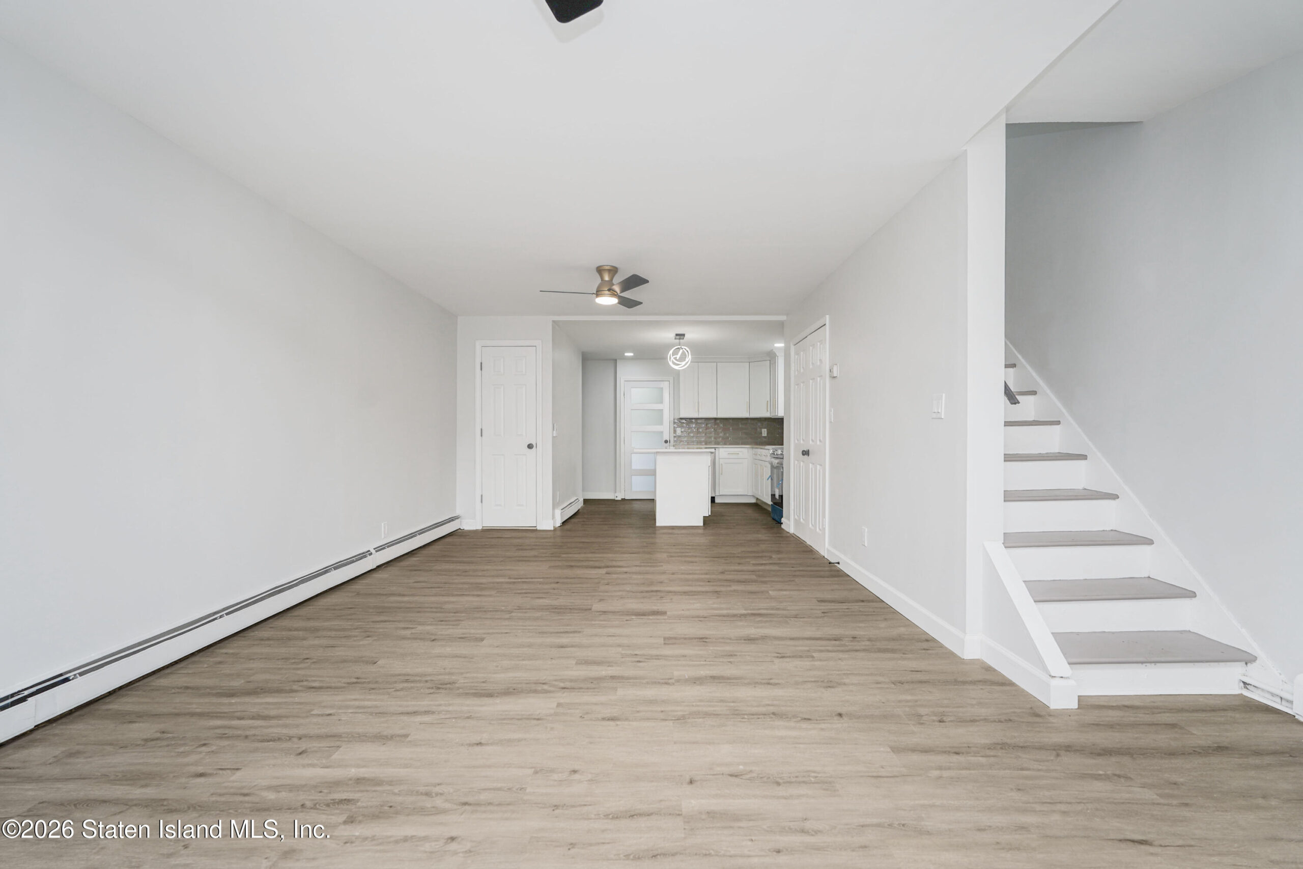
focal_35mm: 16
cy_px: 434
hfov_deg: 96.7
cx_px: 652
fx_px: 579
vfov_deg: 73.8
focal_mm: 16
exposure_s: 1/50
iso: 50
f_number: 4.5
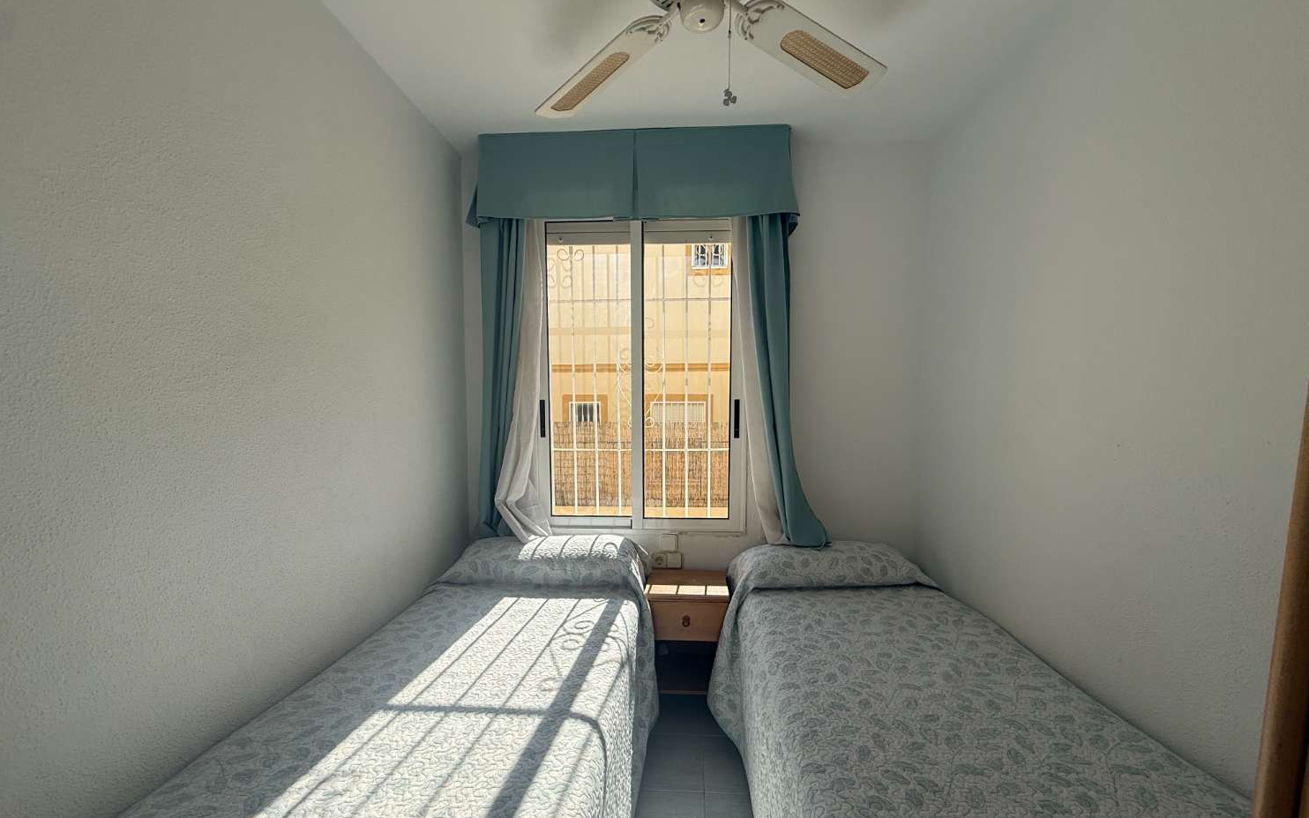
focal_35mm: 15
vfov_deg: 74.4
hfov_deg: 101.5
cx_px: 661
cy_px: 465
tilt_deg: -7.0
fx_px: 535
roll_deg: +0.8
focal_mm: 2.22
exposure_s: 1/1339
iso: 50
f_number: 2.2
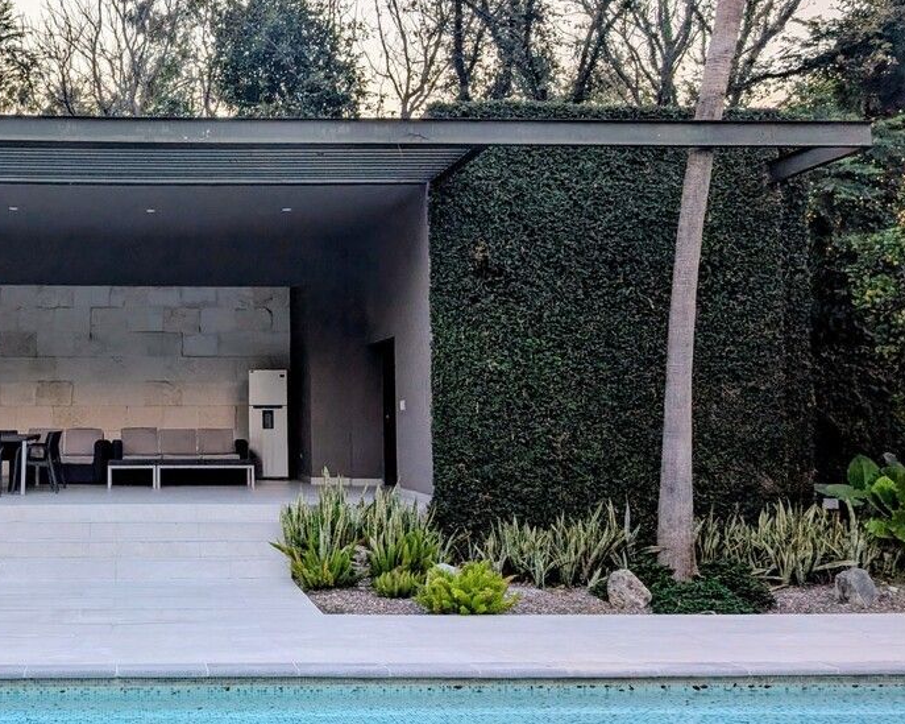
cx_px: 165
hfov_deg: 42.5
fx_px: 1098
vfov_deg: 36.5
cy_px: 338
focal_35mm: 41
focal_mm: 6.9
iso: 20
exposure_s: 1/130
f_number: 1.68
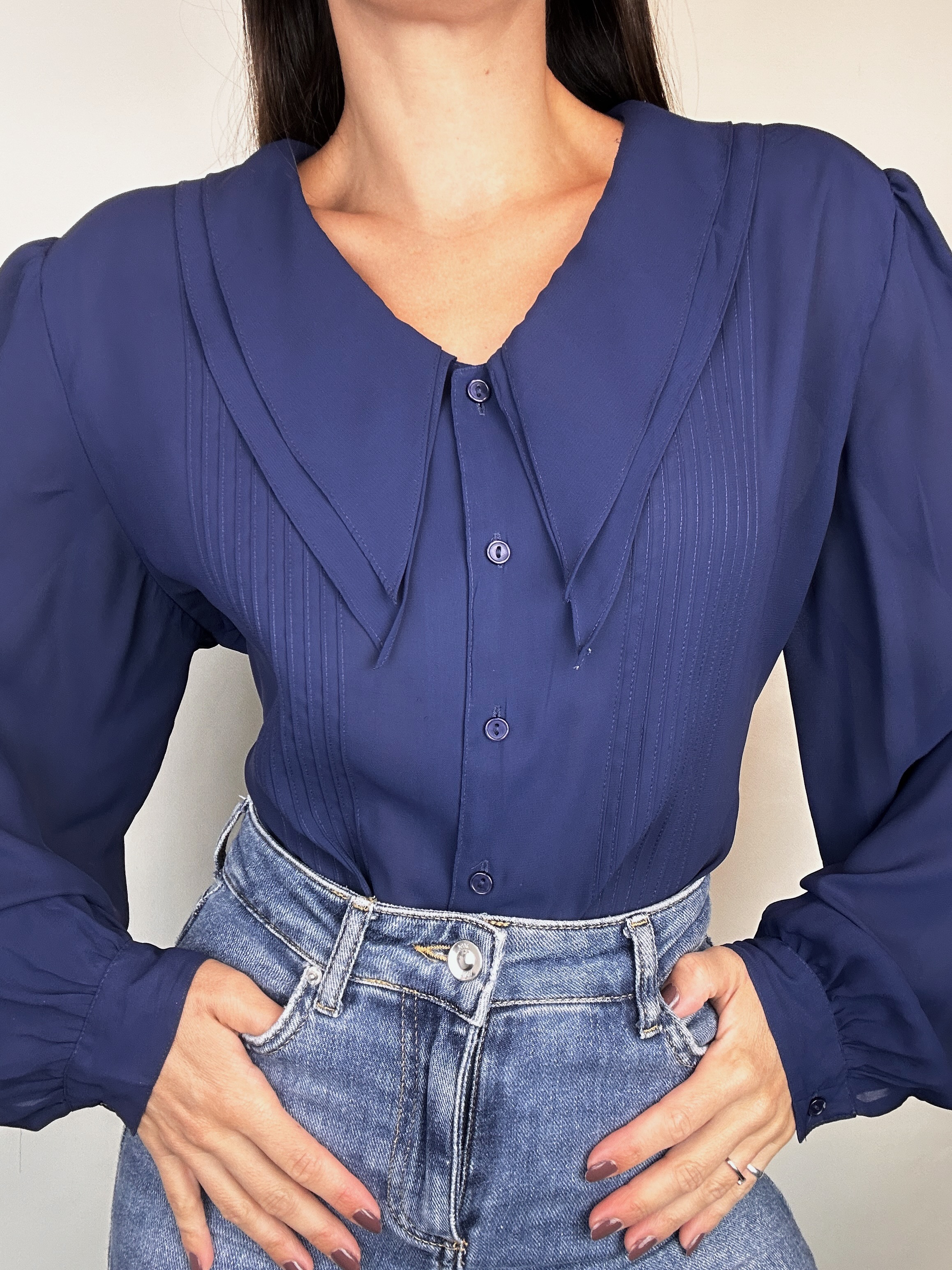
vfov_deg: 60.0
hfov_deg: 46.8
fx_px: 1100
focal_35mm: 30
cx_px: 476
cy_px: 635
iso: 64
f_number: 1.9
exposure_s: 1/100
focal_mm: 2.69
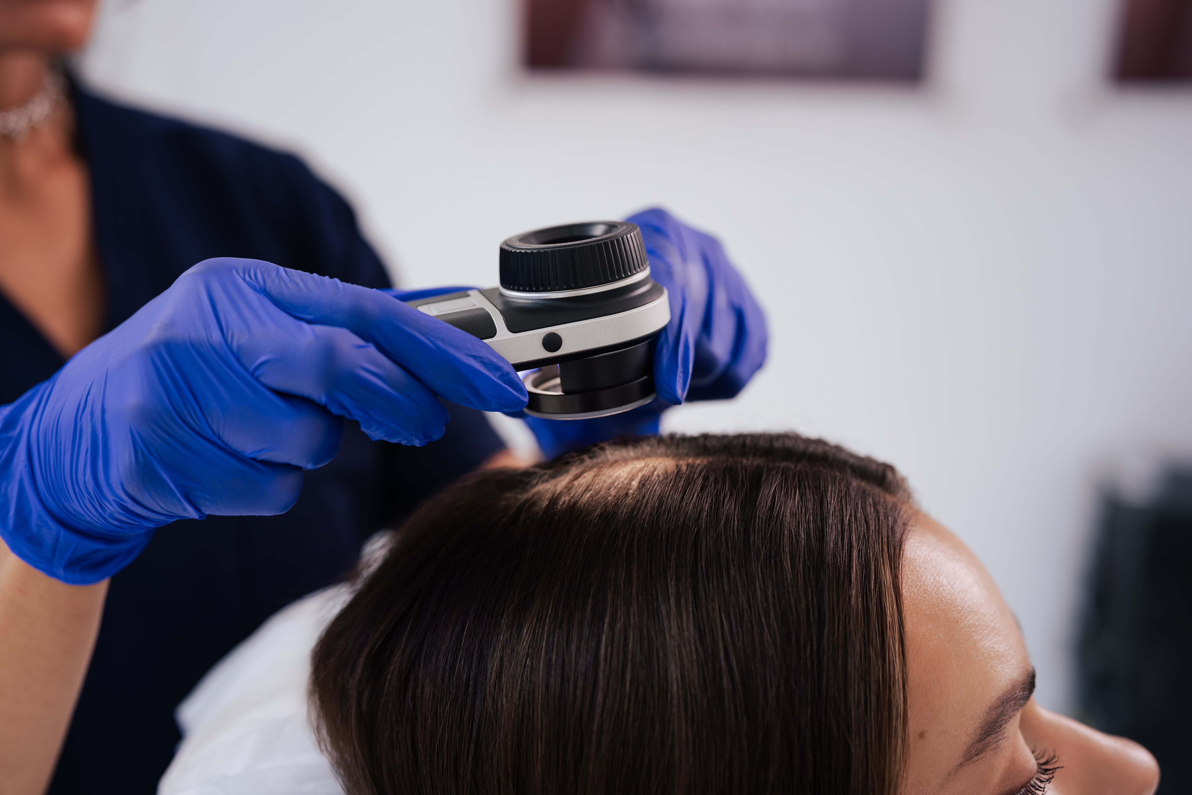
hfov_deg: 39.6
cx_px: 596
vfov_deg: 27.0
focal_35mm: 50
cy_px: 398
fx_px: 1655
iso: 250
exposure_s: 1/250
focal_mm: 50
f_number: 2.8
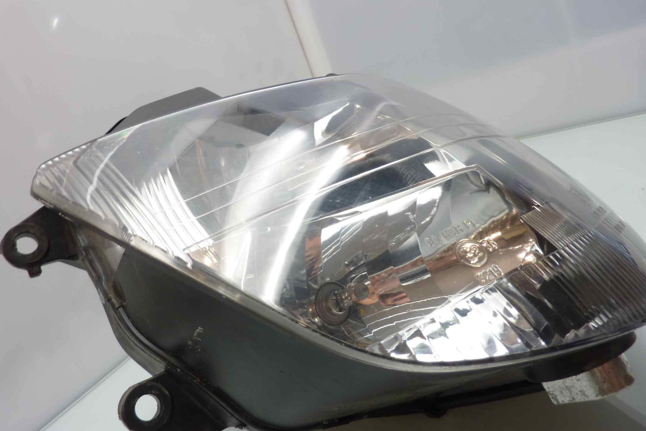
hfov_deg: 67.4
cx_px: 315
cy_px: 208
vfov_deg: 47.9
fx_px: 485
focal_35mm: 27
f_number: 3.3
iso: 80
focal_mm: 4.1
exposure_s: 1/15
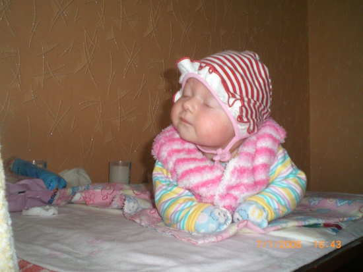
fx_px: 399
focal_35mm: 38
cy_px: 136
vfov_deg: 37.7
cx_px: 182
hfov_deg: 49.0
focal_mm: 6.3
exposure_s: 1/60
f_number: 3.1
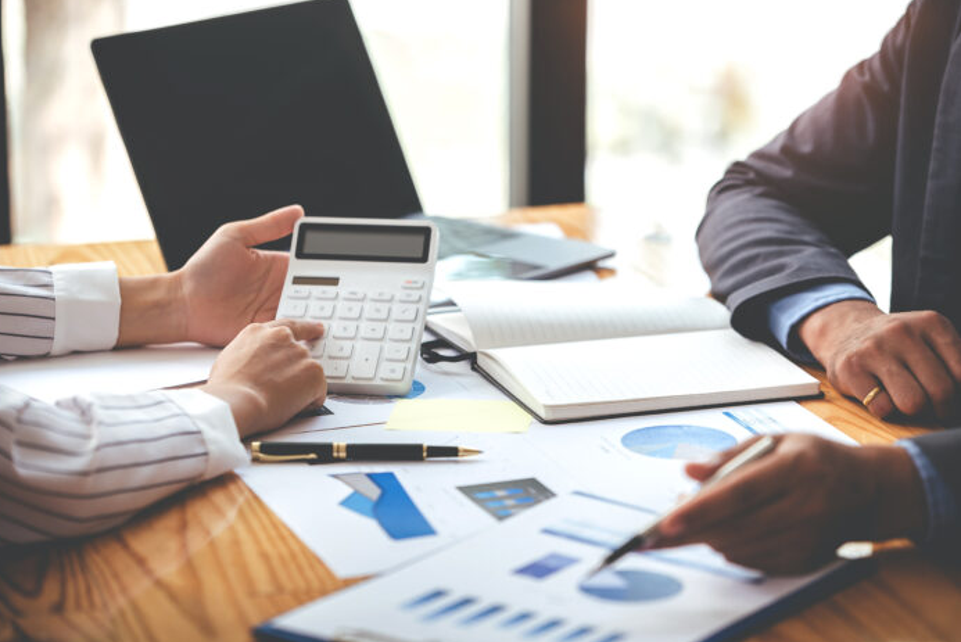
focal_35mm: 133
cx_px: 478
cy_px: 328
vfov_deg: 10.3
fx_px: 3552
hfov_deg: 15.4
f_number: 2.8
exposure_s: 1/200
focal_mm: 120
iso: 200
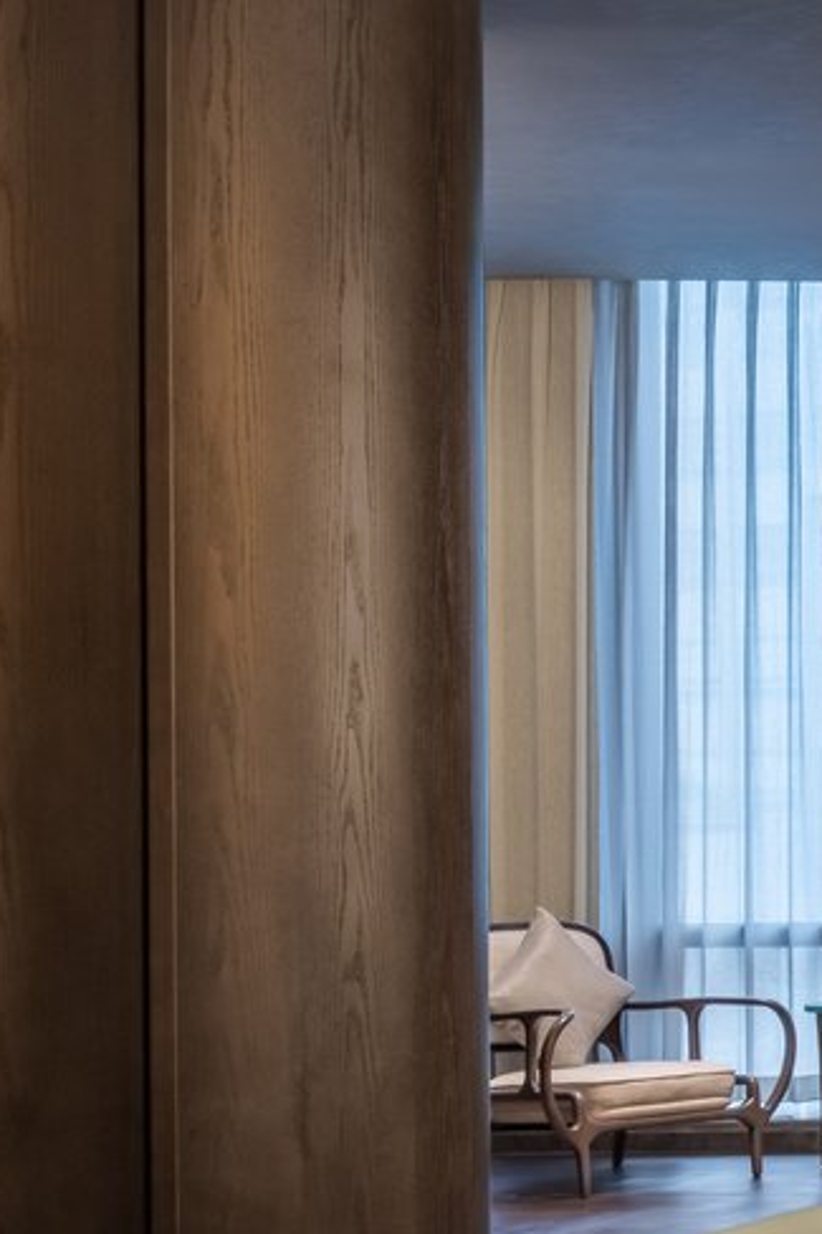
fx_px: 3016
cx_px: 1844
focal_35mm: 88
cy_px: 981
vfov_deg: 22.8
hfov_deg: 12.7
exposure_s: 1/8
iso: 200
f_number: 11
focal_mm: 24
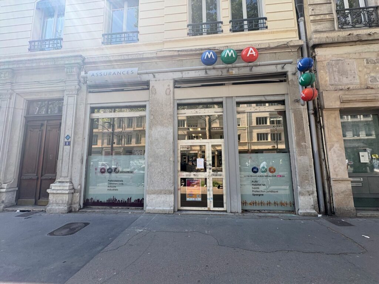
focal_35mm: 14
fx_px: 153
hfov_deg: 102.1
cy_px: 142
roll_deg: +0.2
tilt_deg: +6.7
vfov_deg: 85.7
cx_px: 190
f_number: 2.2
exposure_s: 1/334
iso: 40
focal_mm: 2.22
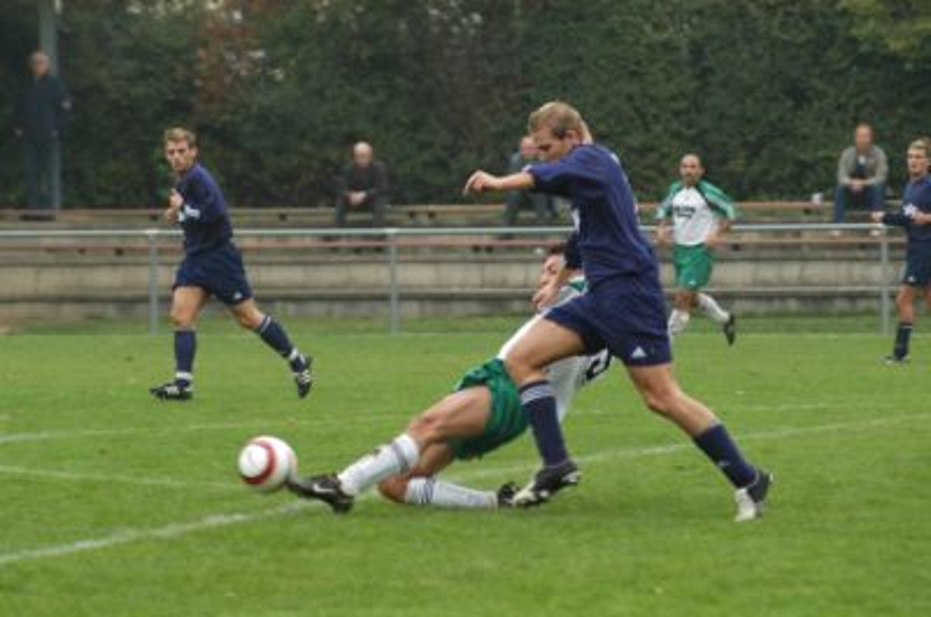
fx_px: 7743
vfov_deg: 4.6
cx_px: 466
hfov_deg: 6.9
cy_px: 308
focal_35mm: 300
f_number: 4.5
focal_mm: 200
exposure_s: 1/320
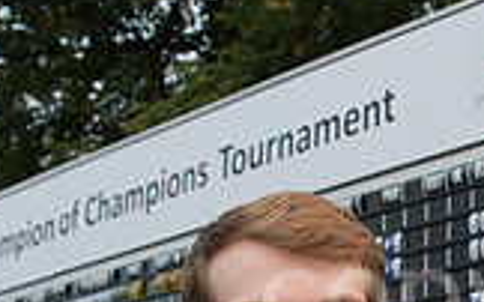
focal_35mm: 104
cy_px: 495
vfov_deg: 11.8
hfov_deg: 18.6
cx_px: 637
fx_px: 1371
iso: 1000
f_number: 5.6
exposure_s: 1/160
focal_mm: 27
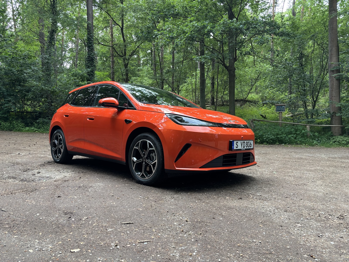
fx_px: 262
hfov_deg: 67.3
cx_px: 174
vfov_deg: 53.1
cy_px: 131
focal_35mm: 26
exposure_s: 1/121
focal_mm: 5.96
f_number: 1.6
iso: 100
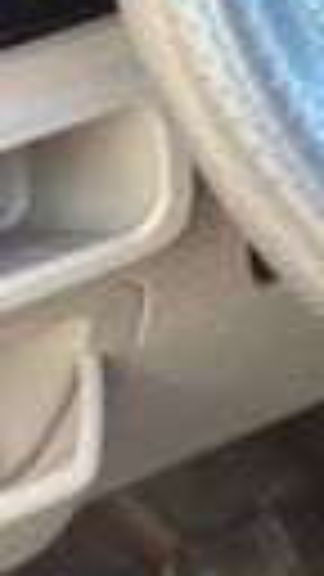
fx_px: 2932
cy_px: -130
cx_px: 914
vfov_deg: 11.0
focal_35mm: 192
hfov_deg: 5.9
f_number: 1.78
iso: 200
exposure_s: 1/103
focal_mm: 6.76
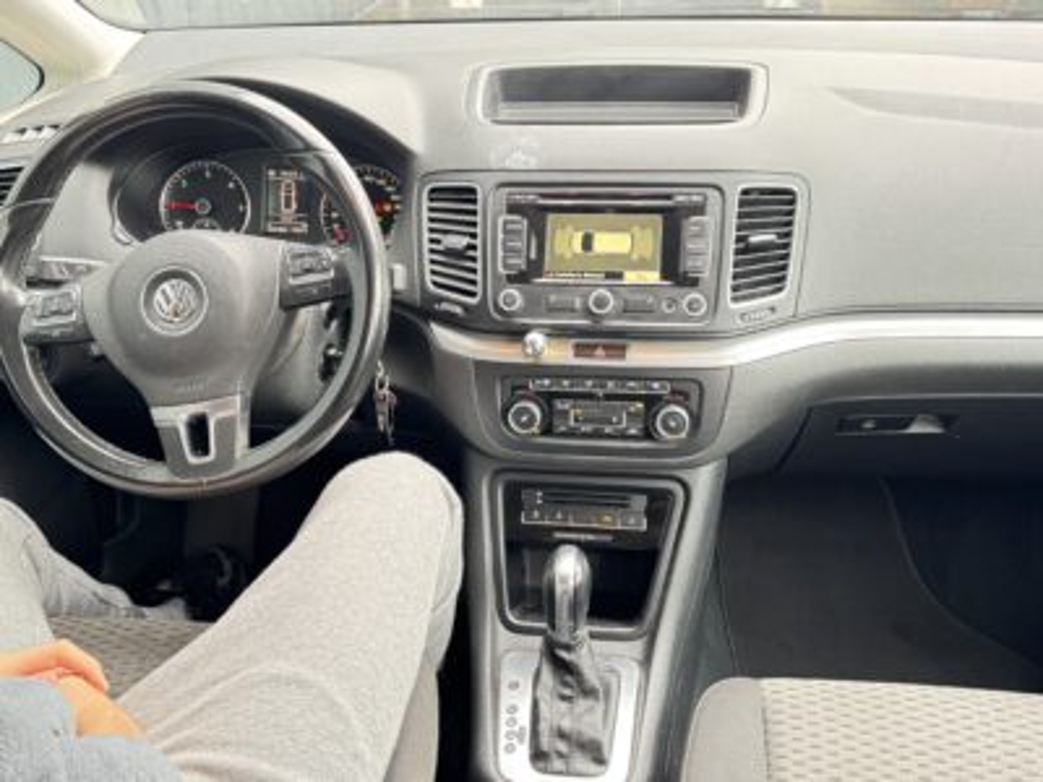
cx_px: 522
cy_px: 391
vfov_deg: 56.8
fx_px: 723
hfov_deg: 71.6
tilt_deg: -30.3
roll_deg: +0.2
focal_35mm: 24
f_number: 1.78
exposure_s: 1/50
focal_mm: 6.76
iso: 640
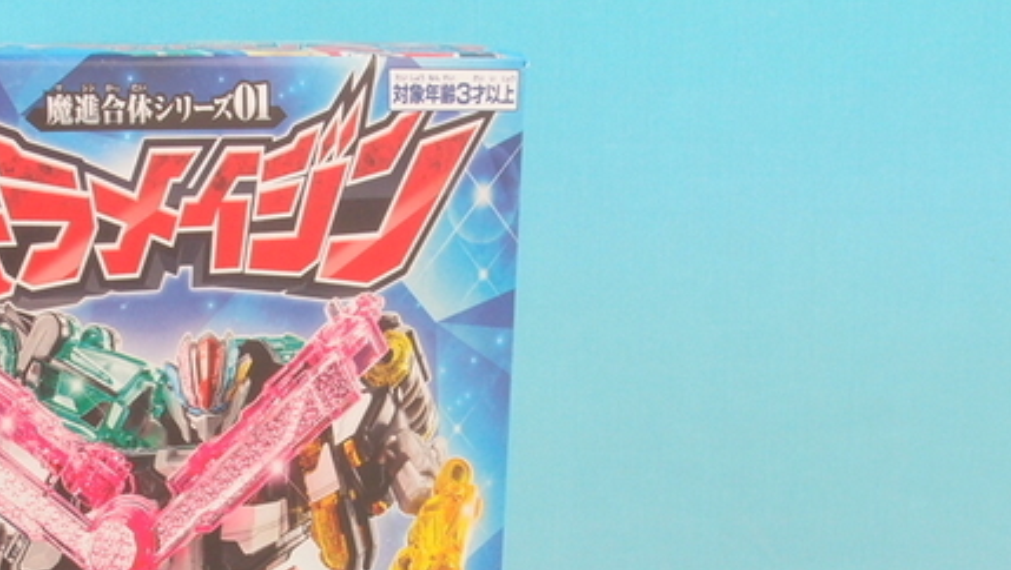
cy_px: 629
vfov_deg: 17.0
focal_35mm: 69
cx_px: 97
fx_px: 1851
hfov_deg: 29.3
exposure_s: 1.3
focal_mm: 7.41
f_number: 8
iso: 100
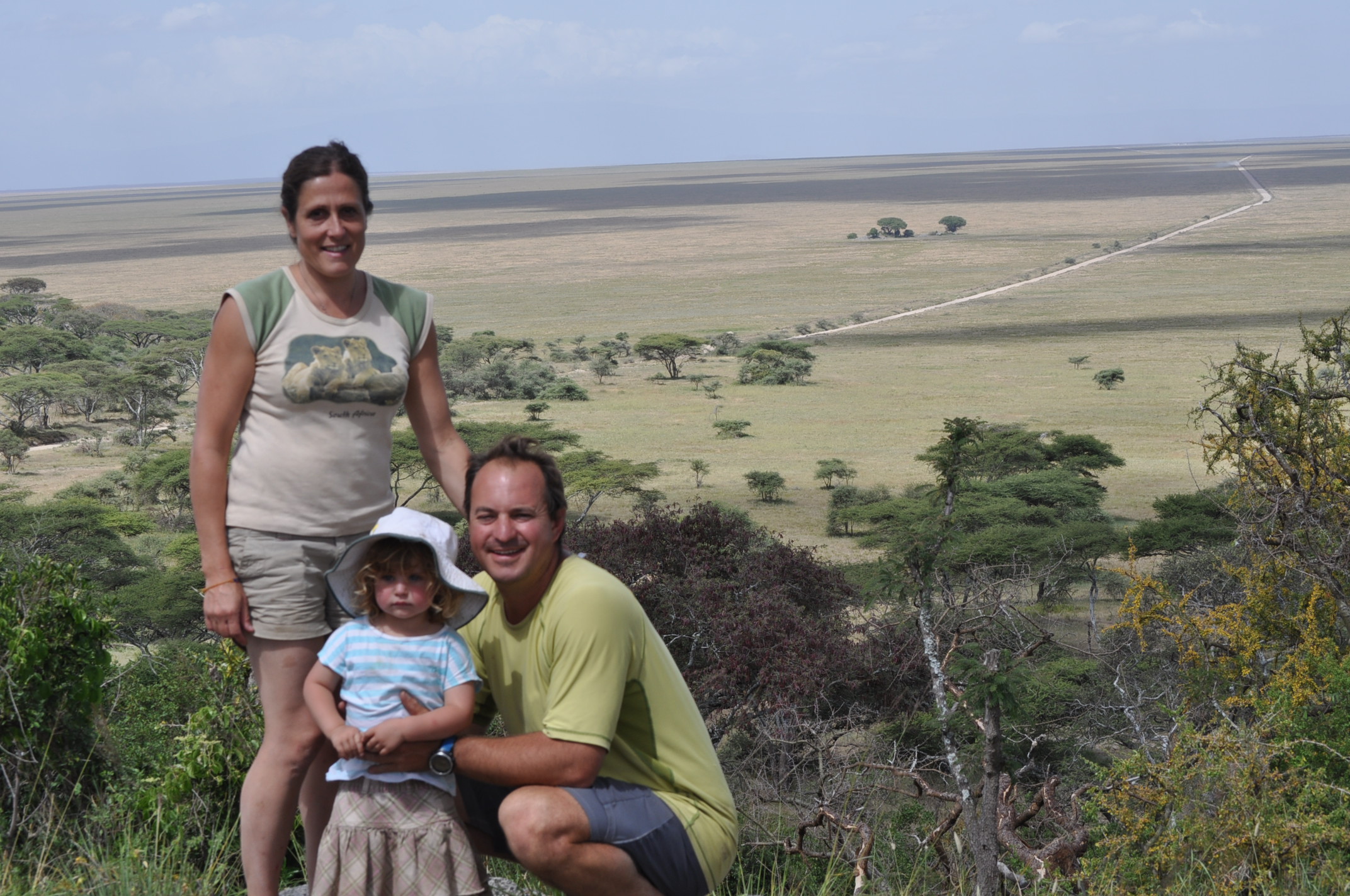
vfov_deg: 16.5
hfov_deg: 24.6
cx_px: 675
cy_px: 448
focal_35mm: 82
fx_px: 3090
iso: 200
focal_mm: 55
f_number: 10
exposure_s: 1/250
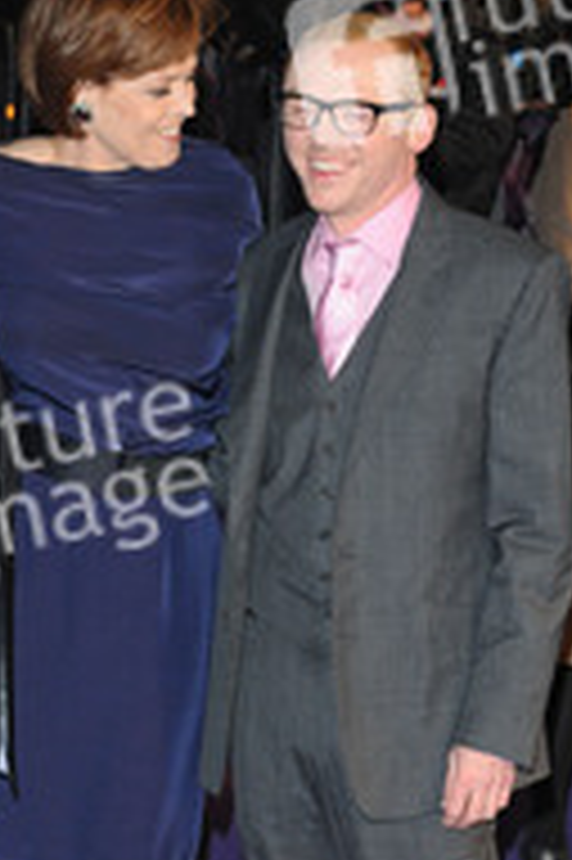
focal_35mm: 151
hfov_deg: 9.0
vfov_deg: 13.5
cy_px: 716
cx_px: 108
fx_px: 3605
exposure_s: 1/160
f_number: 5.6
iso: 640
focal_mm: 48
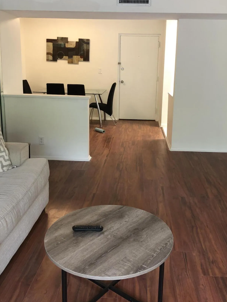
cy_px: 123
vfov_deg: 52.3
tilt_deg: -11.5
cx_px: 119
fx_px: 306
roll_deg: -1.7
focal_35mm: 35
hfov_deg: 40.7
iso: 40
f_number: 1.8
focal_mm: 4
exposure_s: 1/20
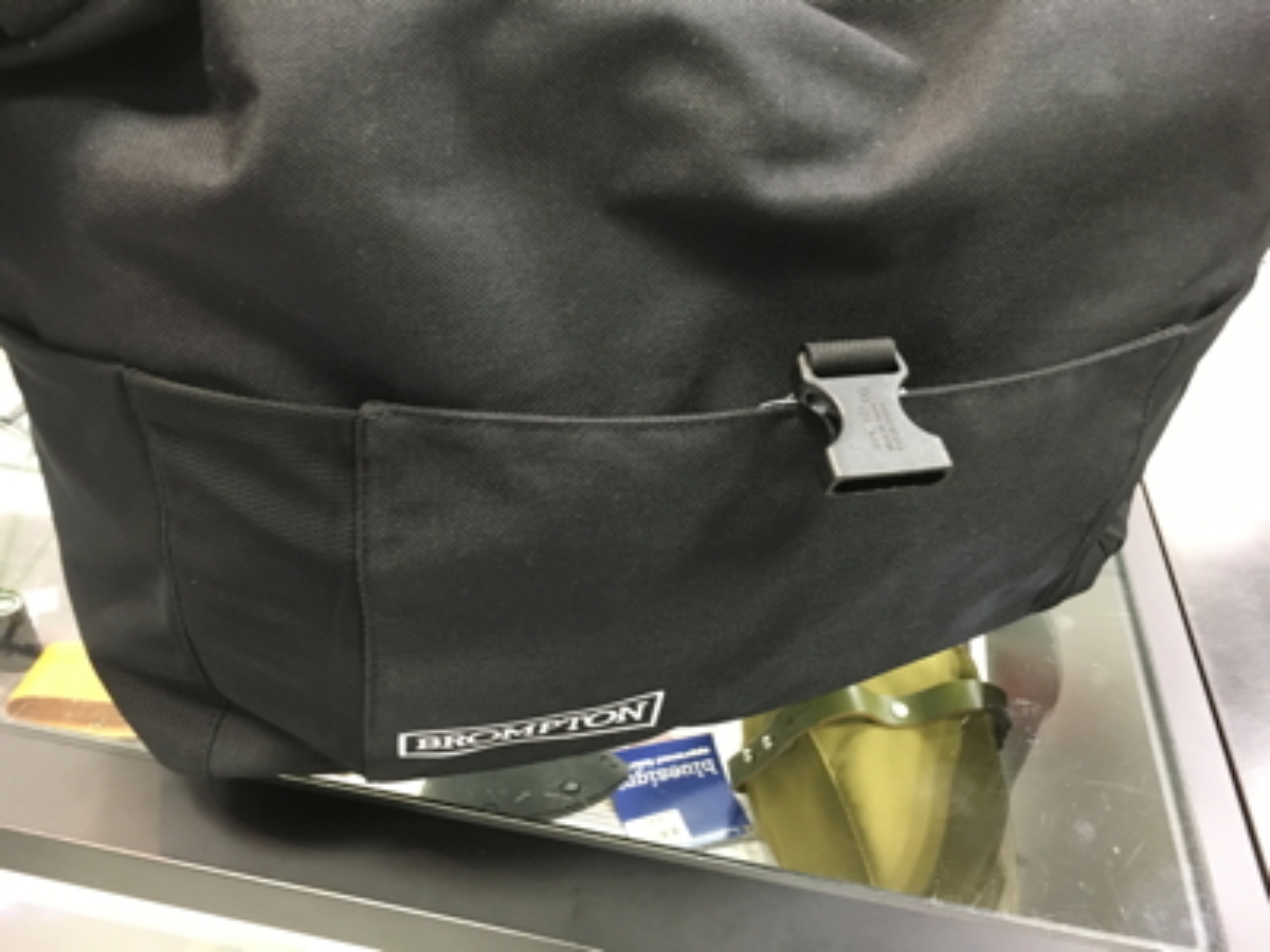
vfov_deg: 48.2
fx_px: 1064
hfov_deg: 61.7
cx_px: 635
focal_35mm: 29
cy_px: 476
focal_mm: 4.15
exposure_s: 1/17
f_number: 2.2
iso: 200
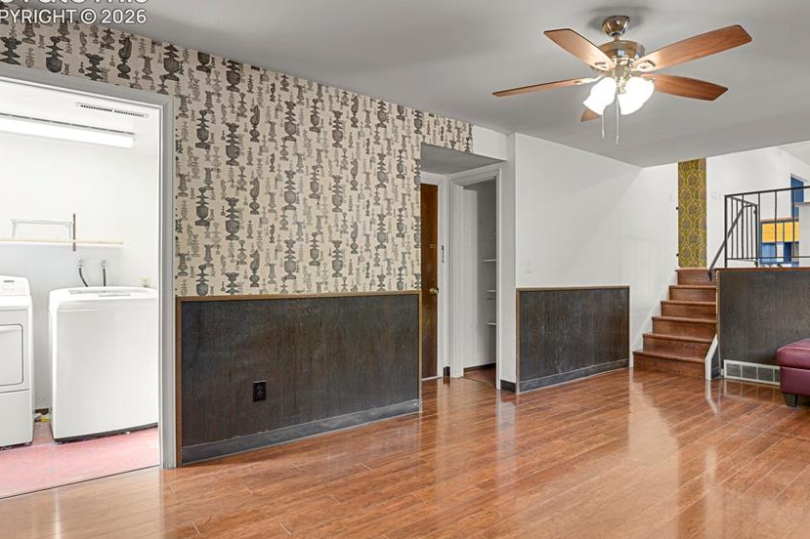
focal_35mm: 21
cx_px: 458
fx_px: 472
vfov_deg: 59.5
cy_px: 270
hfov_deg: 80.8
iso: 250
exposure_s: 6
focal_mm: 17
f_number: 6.3
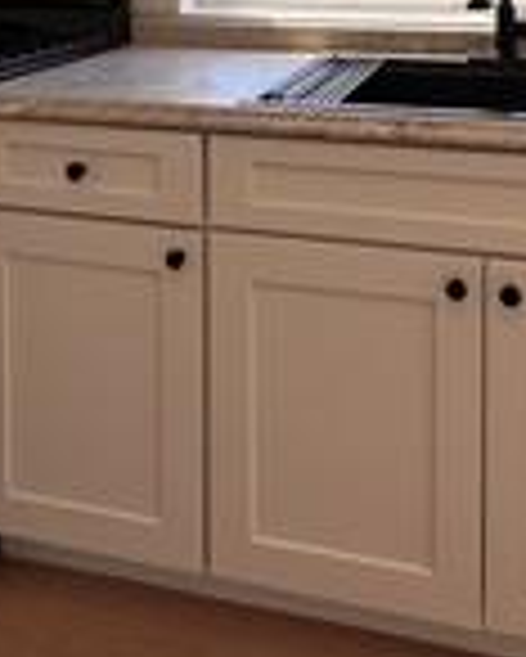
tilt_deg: -1.7
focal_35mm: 42
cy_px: -56
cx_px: 364
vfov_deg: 37.2
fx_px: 816
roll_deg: -0.7
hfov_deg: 35.3
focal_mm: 2.22
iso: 40
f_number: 2.2
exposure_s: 1/459
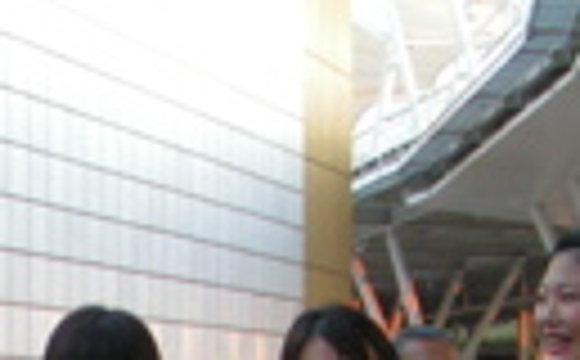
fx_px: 2098
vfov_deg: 9.3
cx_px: 34
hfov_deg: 15.5
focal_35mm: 133
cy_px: 650
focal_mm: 5.8
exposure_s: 1/40
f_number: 2.8
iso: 160
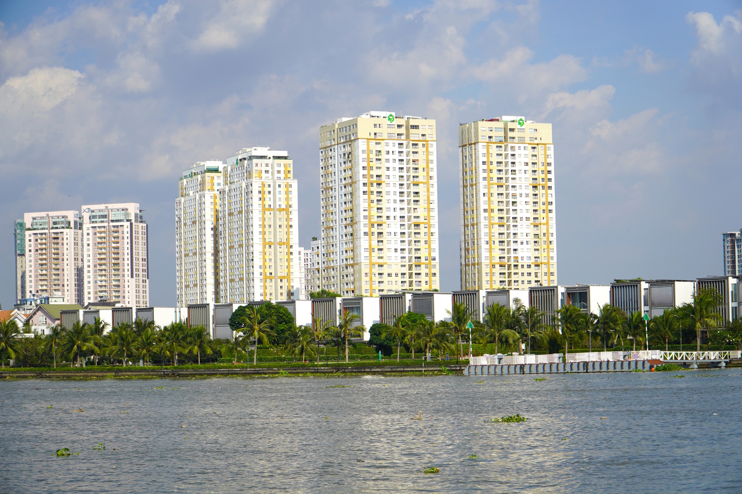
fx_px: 1824
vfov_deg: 15.4
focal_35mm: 88
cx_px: 371
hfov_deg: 23.0
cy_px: 247
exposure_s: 1/1250
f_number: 5
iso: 100
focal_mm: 59
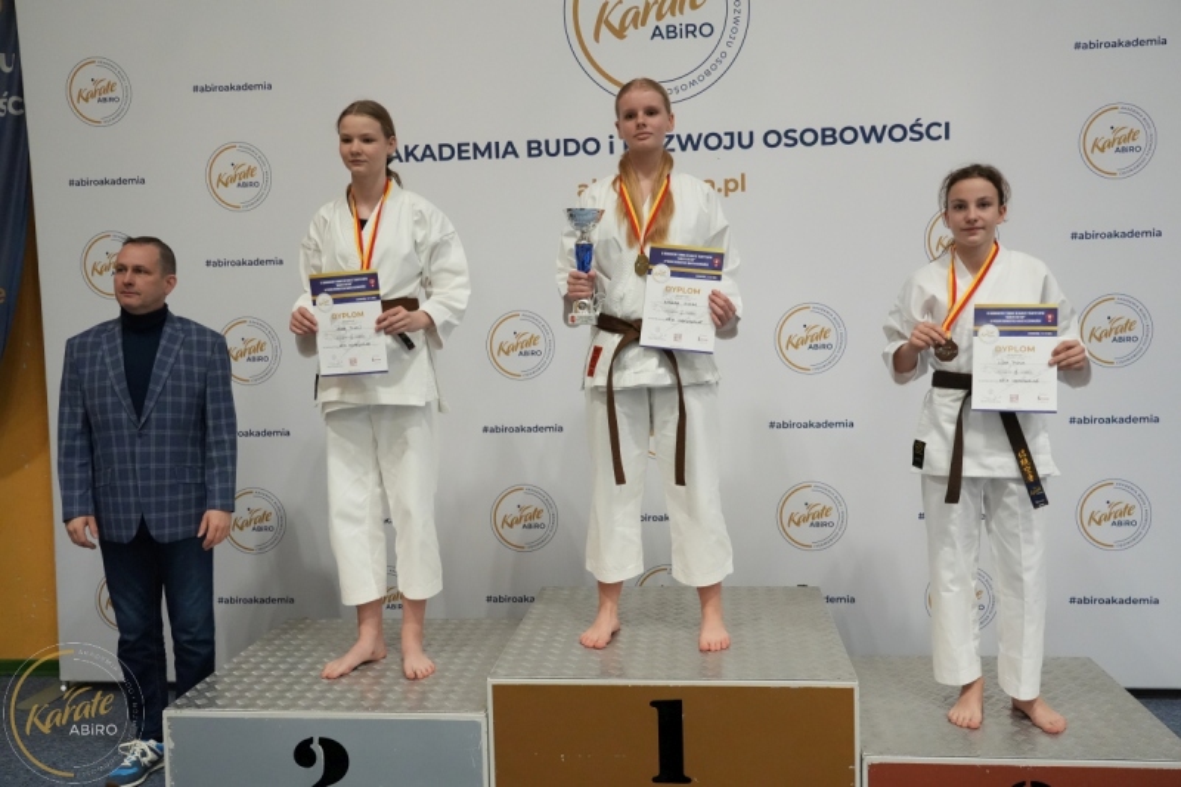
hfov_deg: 58.7
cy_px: 394
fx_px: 1049
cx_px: 590
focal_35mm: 32
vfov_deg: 41.1
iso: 8000
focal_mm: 32
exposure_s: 1/250
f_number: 4.5
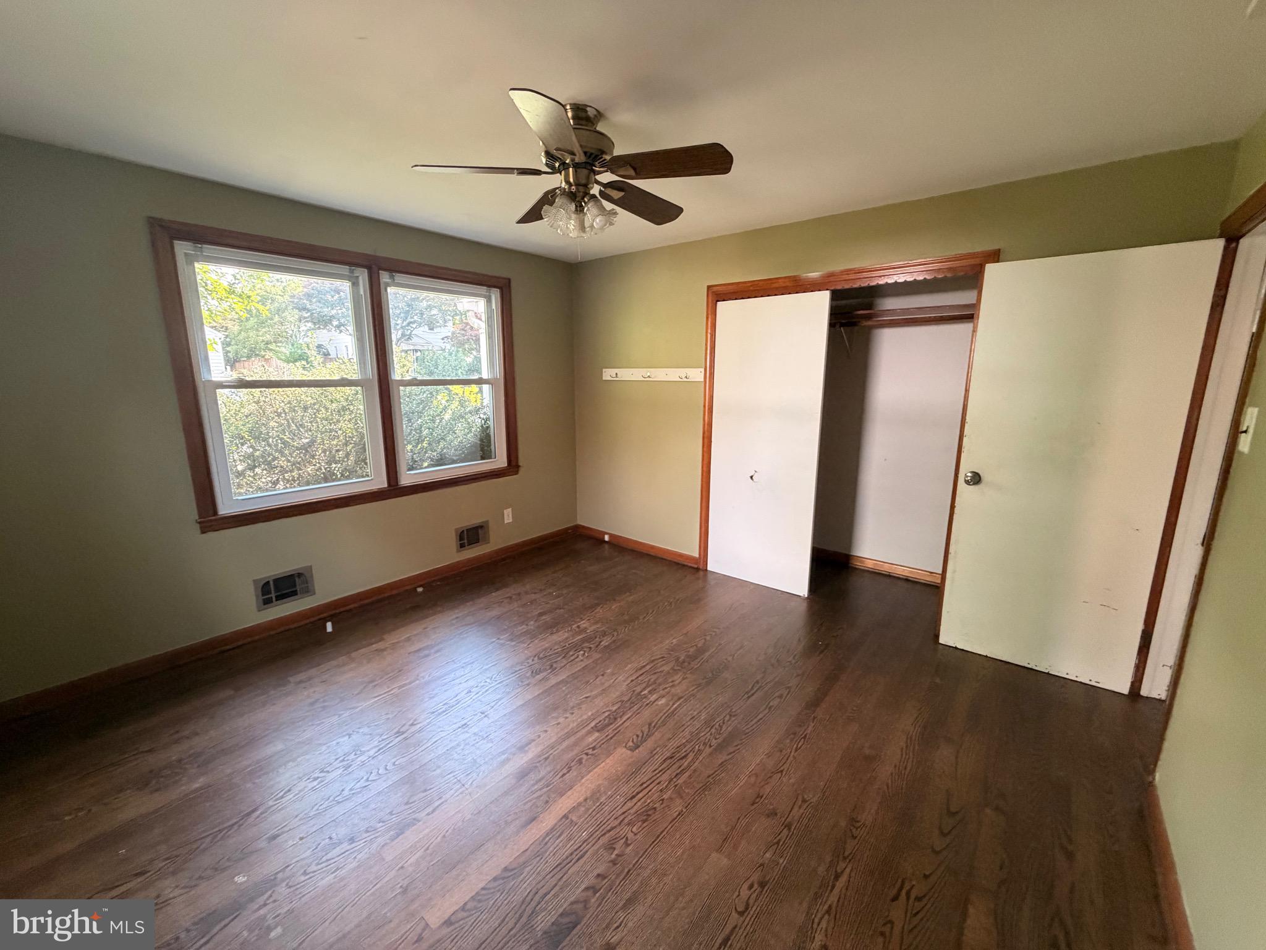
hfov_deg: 102.1
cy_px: 475
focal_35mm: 14
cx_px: 633
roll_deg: +0.0
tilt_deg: -11.3
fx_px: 512
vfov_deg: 85.7
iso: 320
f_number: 2.2
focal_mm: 2.22
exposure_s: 1/82
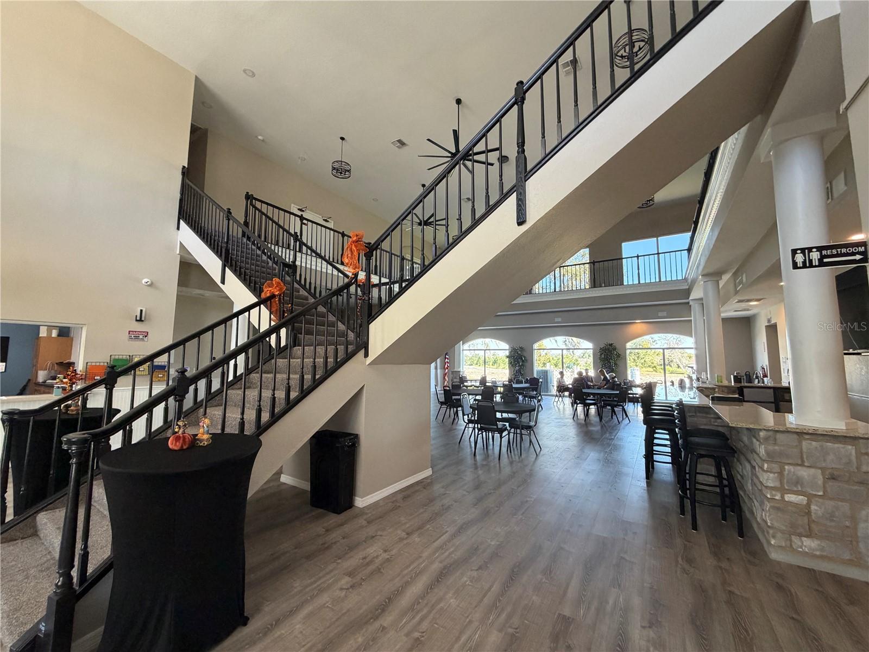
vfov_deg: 85.7
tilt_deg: +4.5
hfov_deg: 102.1
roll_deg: +0.4
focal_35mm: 14
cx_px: 434
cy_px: 326
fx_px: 351
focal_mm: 2.22
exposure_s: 1/121
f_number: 2.2
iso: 250
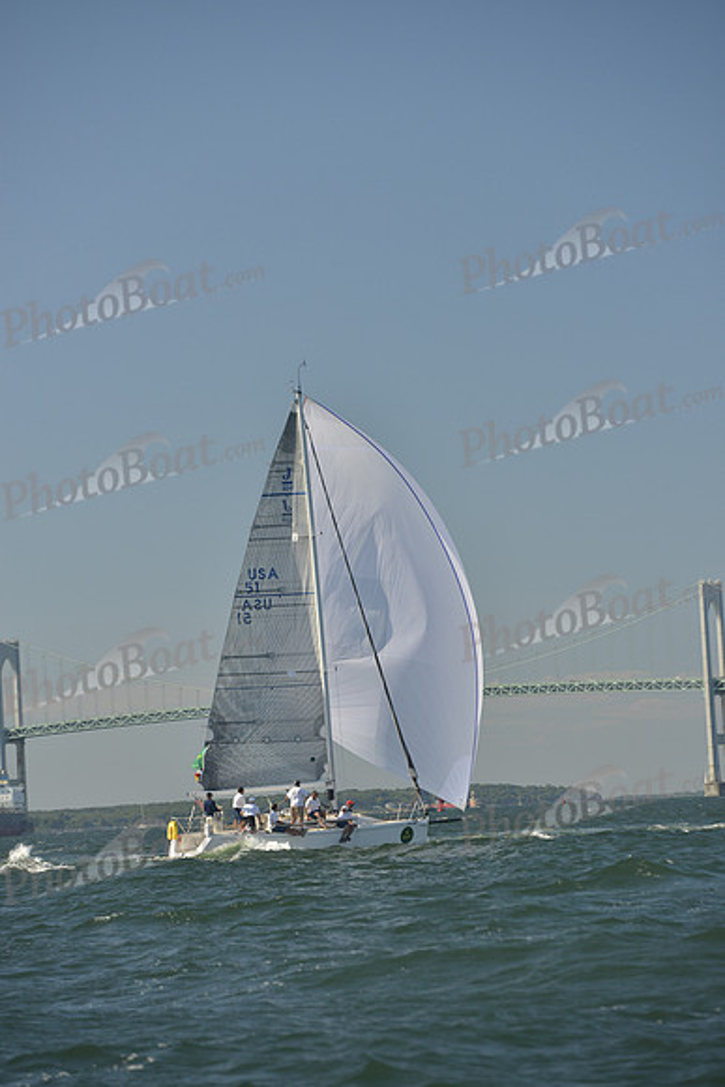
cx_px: 362
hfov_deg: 9.8
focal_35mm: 140
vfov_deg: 14.7
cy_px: 544
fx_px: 4226
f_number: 5.6
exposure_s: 1/1600
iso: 400
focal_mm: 140
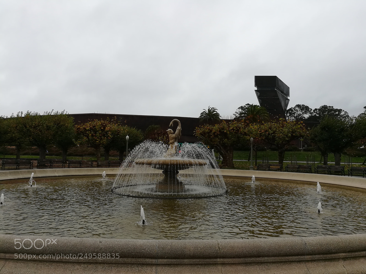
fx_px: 275
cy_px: 137
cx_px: 183
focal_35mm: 26
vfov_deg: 53.1
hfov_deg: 67.3
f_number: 2.2
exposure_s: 1/306
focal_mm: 3.83
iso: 50
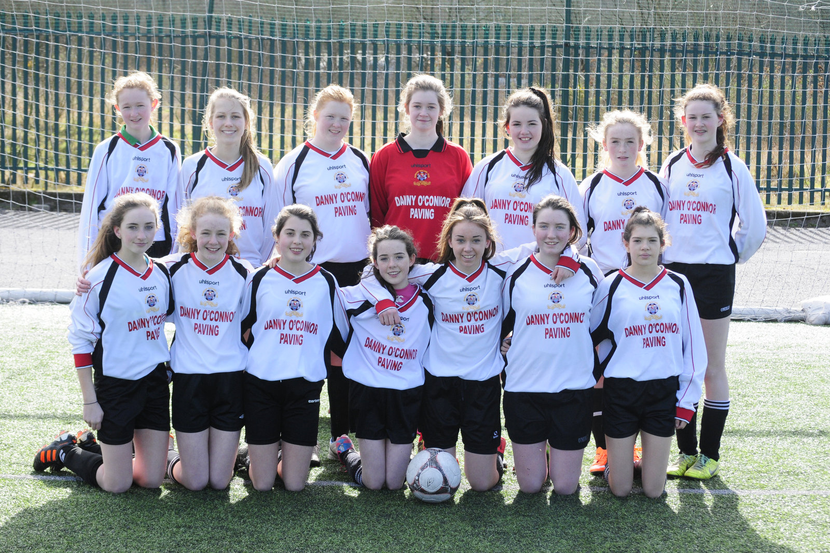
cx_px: 415
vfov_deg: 16.5
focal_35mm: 82
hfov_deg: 24.6
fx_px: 1902
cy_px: 276
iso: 500
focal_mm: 55
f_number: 8
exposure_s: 1/400
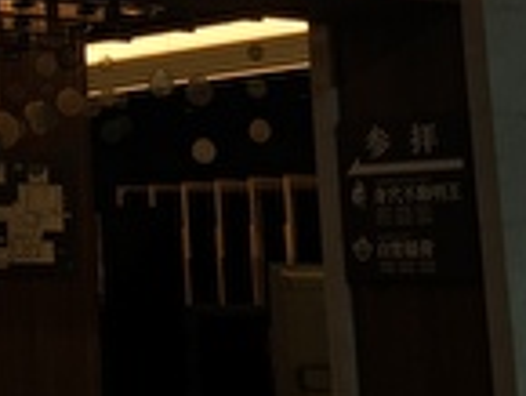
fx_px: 1947
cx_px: -203
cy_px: -116
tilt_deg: +11.7
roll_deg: -0.2
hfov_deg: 14.6
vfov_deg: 11.3
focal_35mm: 128
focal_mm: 4.15
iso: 32
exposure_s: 1/120
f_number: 2.2
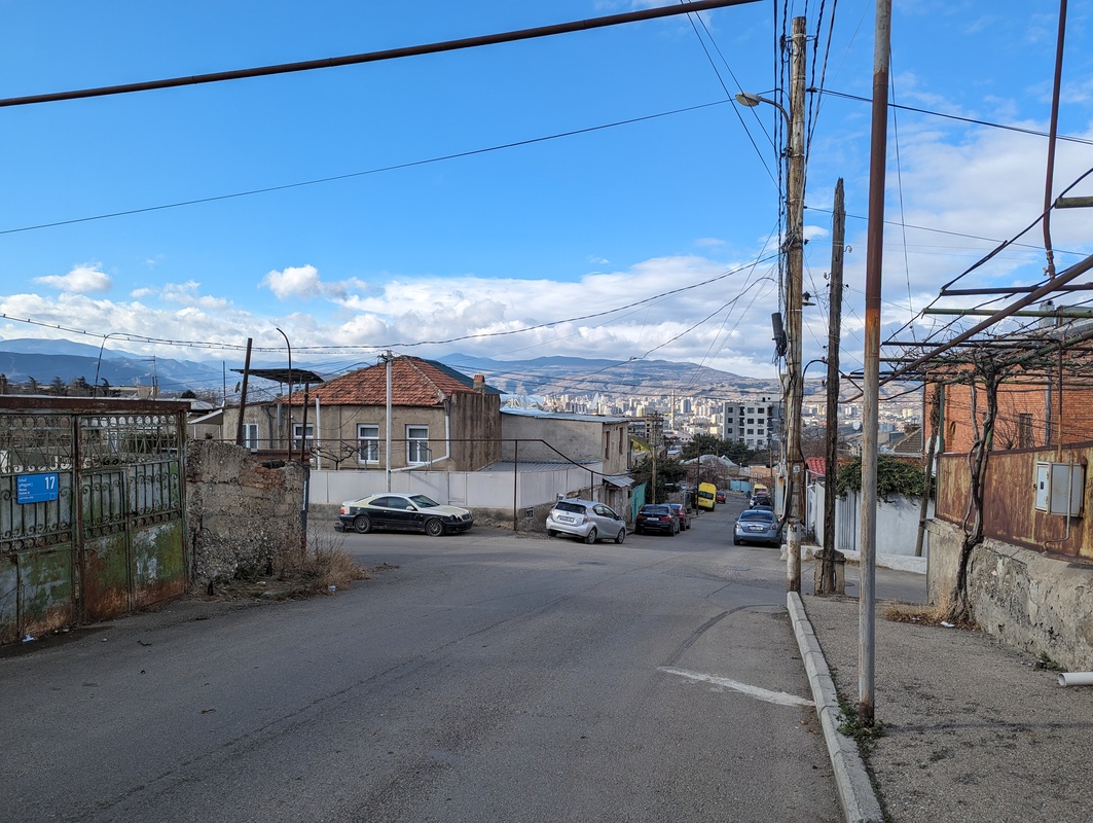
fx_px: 759
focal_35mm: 24
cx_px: 546
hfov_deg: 71.5
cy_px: 412
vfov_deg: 56.9
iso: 45
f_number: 1.85
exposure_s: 1/1529
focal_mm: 6.81
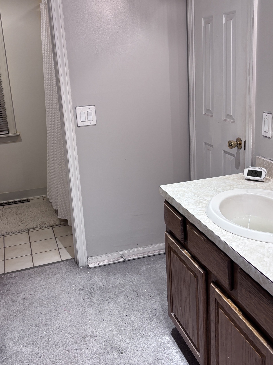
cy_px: 158
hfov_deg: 38.6
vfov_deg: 50.0
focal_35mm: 37
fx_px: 389
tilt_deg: -16.3
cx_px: 128
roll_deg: +2.5
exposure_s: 1/60
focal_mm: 5.96
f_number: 1.6
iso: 100
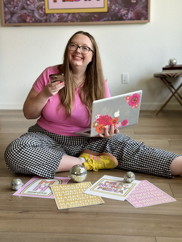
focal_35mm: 48
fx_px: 336
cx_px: 91
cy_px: 121
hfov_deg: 30.3
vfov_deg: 39.7
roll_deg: +0.0
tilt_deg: -11.4
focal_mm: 6.86
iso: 100
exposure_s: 1/121
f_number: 1.78
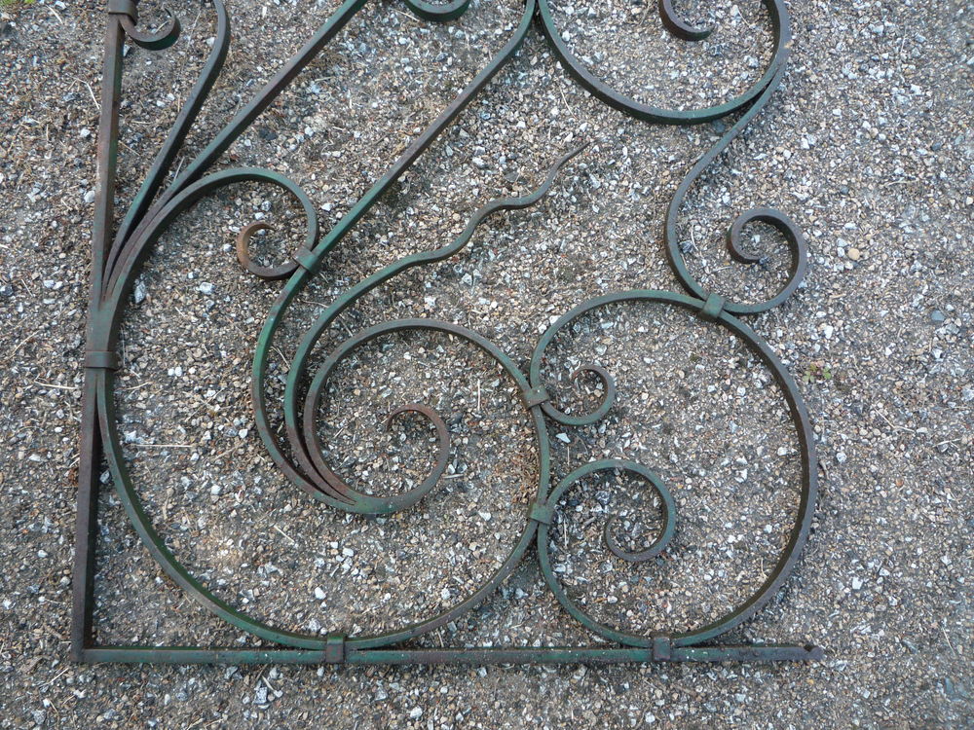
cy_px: 365
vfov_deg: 46.8
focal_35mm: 30
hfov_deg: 60.0
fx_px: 844
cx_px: 487
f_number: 3.3
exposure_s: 1/60
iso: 100
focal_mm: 5.2
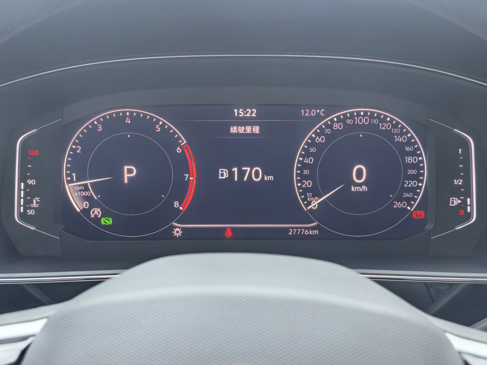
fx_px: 675
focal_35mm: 48
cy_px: 182
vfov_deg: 30.3
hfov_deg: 39.7
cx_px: 244
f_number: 2
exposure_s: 1/100
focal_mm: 6.98
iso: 250
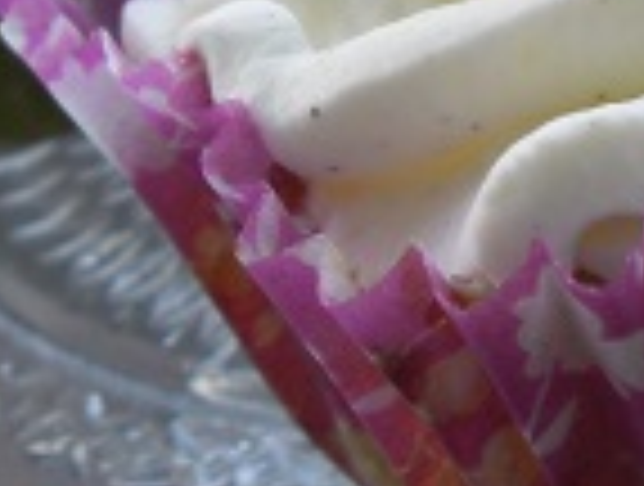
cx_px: 572
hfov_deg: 17.1
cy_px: -279
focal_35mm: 113
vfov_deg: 12.4
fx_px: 2108
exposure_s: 1/58
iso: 100
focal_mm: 4.9
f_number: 3.5
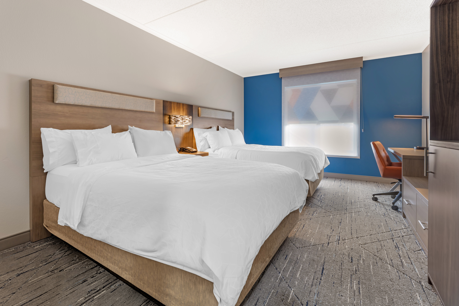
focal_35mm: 14
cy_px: 153
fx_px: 178
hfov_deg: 104.3
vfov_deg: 81.2
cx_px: 230
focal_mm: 14
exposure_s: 2.5
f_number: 8
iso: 80
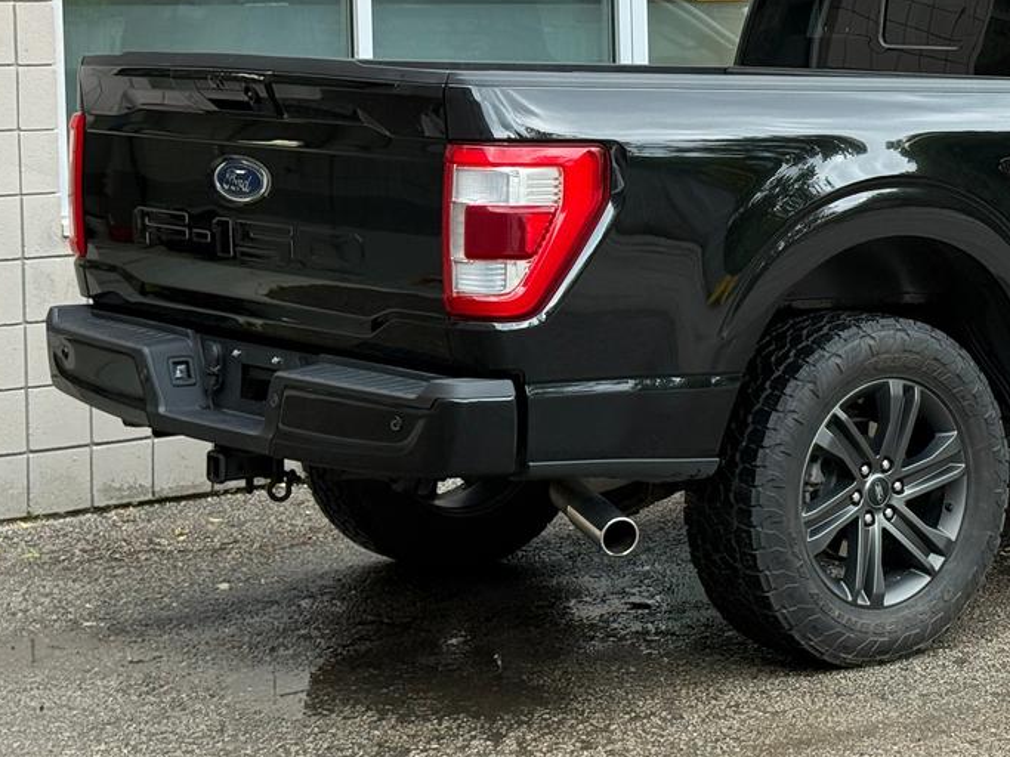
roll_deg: +1.0
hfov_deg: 21.3
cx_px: 927
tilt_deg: -1.6
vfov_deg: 16.3
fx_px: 2625
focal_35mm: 90
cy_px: 127
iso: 80
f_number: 1.78
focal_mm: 6.76
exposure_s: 1/394
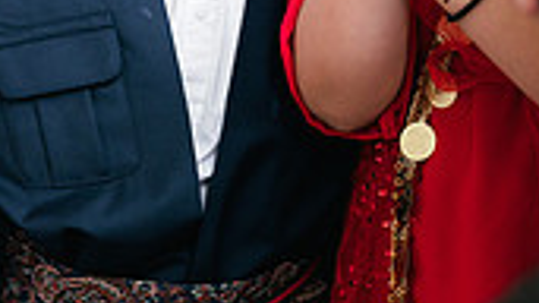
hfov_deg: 10.7
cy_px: -173
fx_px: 2843
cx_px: -63
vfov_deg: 6.0
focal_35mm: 199
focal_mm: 50
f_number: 1.4
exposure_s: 1/250
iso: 400
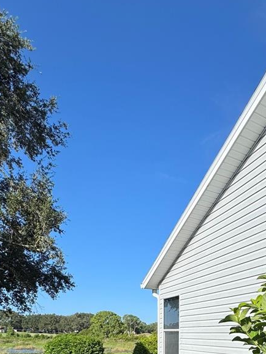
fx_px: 297
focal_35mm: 29
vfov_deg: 50.5
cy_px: 350
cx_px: 200
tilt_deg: -3.7
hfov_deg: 46.4
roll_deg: +0.4
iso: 50
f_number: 2.2
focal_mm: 2.22
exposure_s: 1/2146
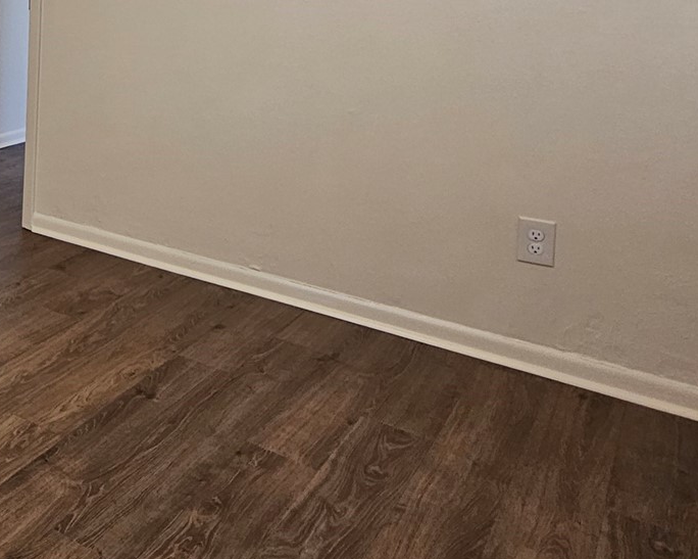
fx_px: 785
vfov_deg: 36.2
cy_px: 33
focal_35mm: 38
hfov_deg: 37.1
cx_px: -130
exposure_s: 1/60
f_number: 2.2
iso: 160
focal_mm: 2.2
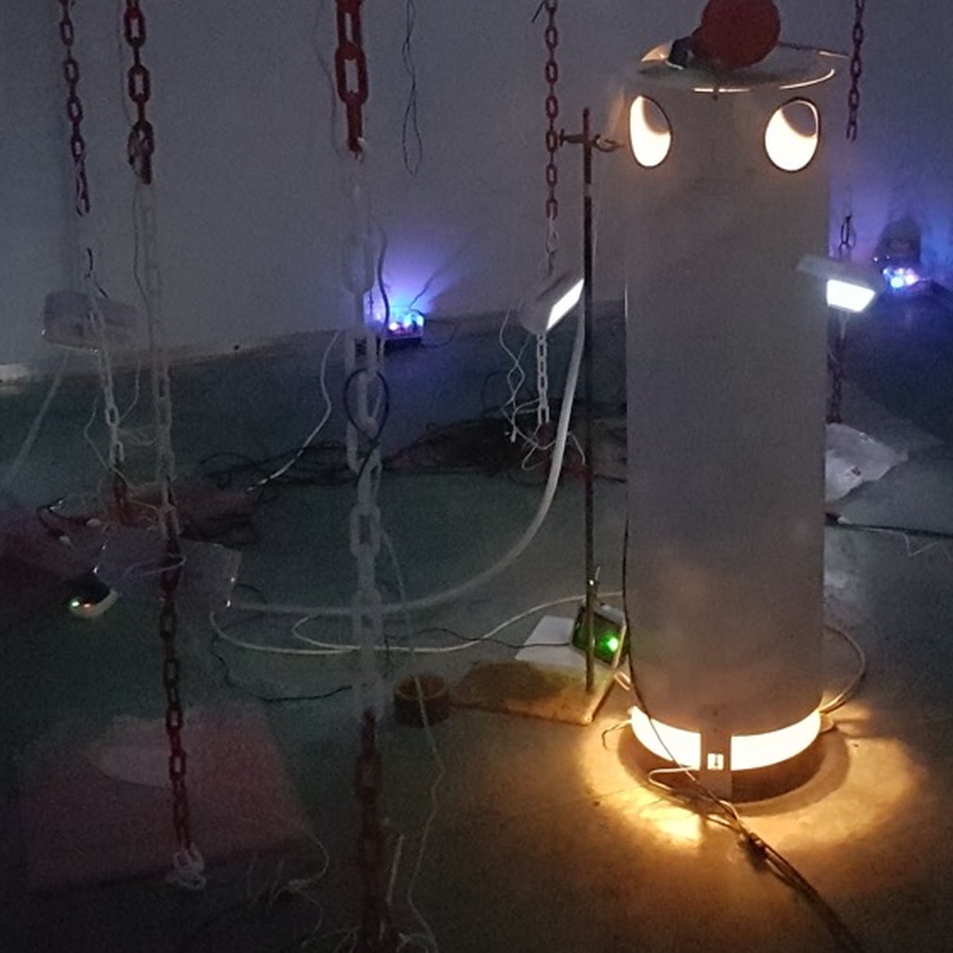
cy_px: 318
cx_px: 647
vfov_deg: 29.8
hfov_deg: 29.8
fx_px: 1775
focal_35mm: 57
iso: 1600
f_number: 1.7
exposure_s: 1/9
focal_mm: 4.2
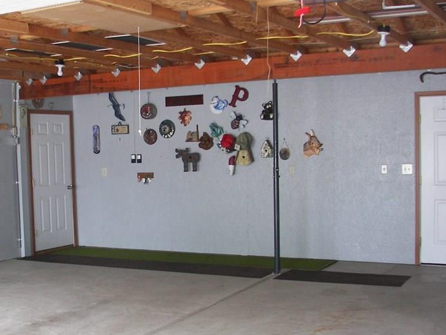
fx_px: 709
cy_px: 204
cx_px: 134
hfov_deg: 34.5
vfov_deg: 26.5
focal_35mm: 55
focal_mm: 6
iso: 100
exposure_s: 1/60
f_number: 2.8
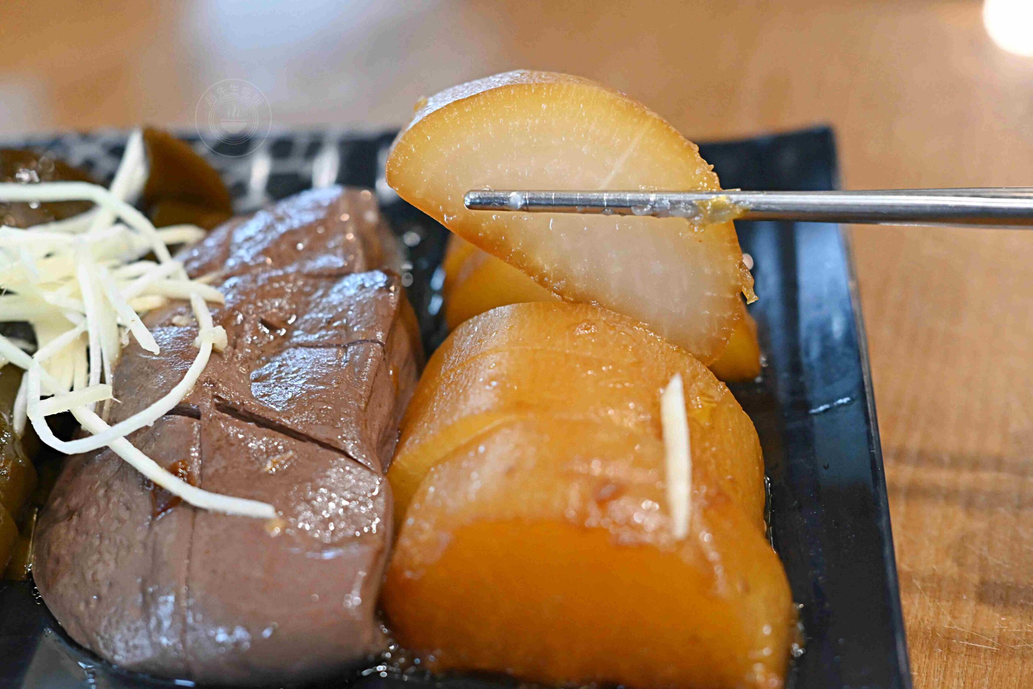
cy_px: 344
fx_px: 2152
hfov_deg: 27.0
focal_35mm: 75
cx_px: 516
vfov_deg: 18.2
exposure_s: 1/200
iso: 2000
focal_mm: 50
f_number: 3.2
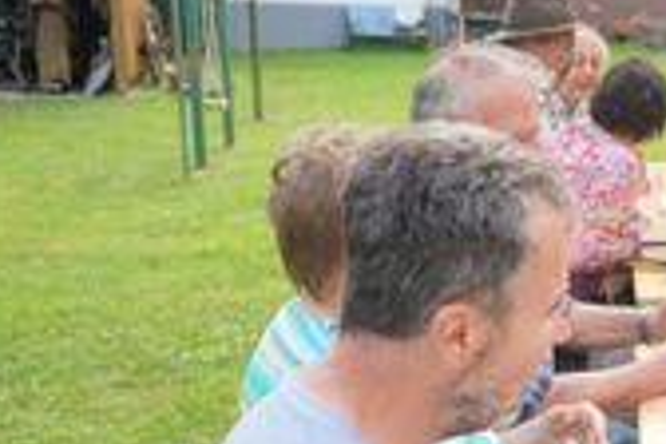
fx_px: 1406
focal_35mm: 76
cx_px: 771
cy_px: 385
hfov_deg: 24.5
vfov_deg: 17.7
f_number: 4
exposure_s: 1/160
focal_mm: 32
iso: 125
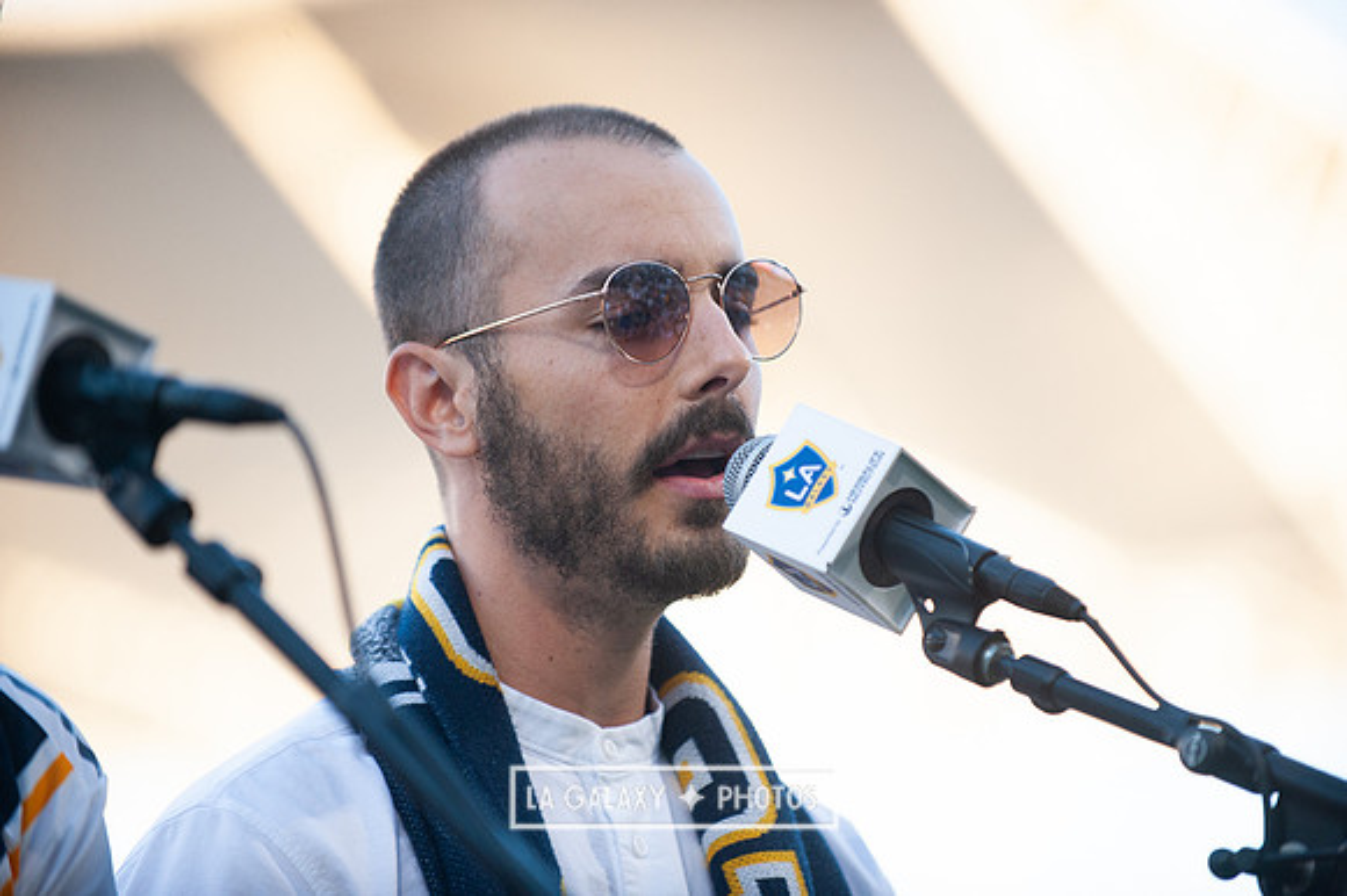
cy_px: 448
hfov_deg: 10.3
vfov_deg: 6.9
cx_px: 674
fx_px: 7479
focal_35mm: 200
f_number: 2.8
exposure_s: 1/2000
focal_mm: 200
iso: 800
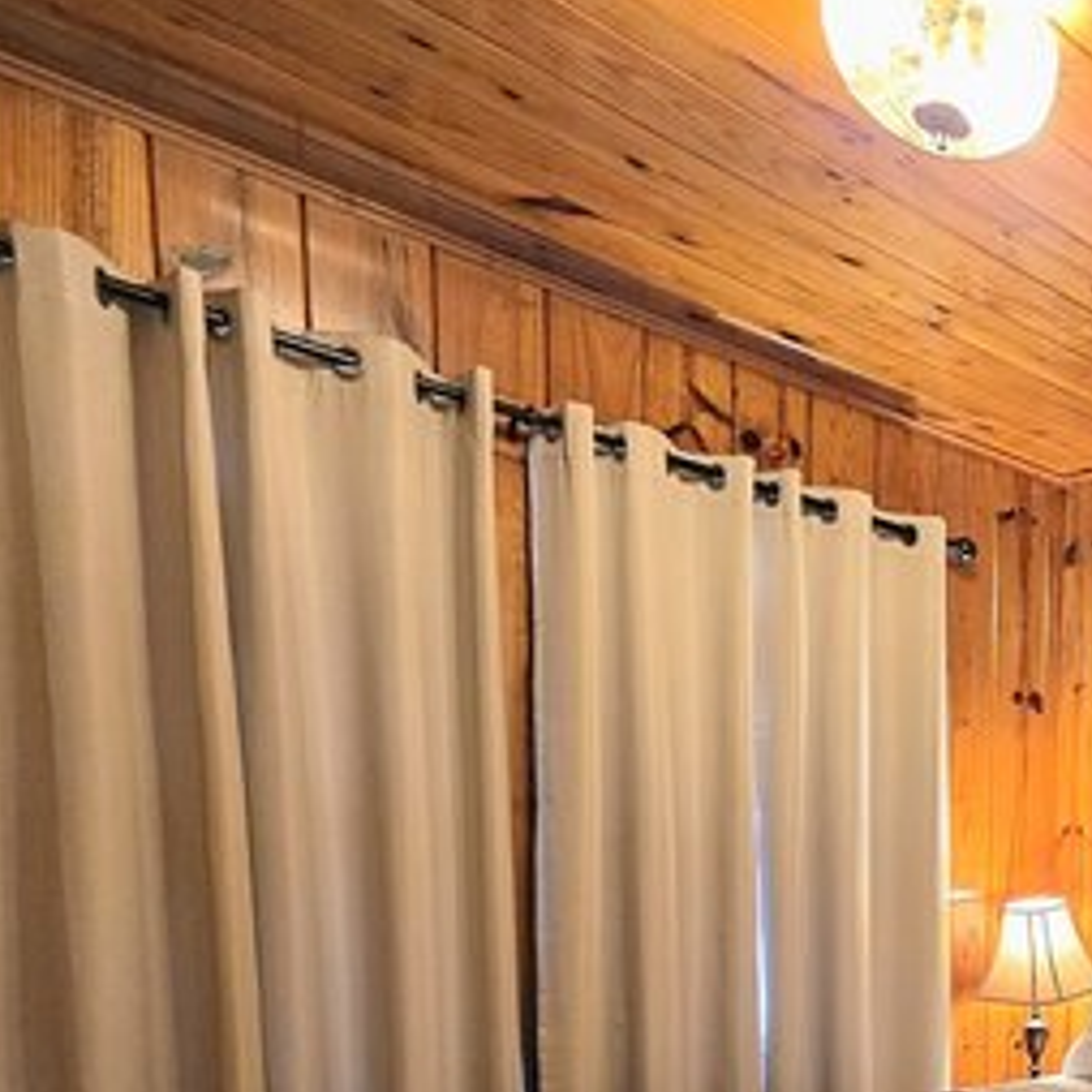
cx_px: 1337
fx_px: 1035
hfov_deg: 38.9
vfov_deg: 49.4
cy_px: 989
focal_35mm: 29
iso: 400
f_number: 1.9
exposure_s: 1/60
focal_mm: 2.2
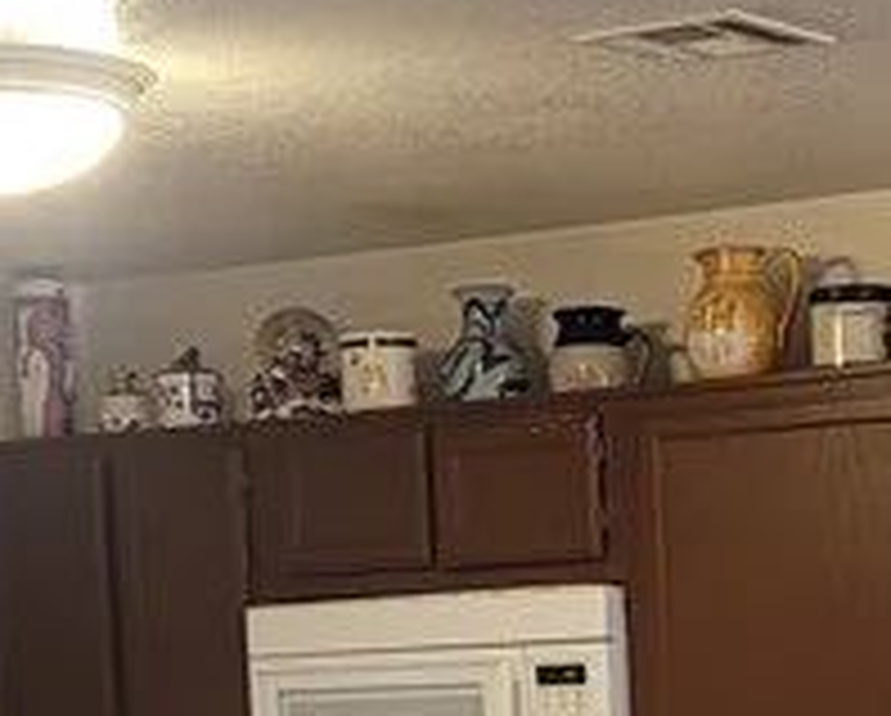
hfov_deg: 14.6
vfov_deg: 11.2
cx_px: 747
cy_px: 1193
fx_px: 3460
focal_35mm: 131
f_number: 1.8
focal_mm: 5.4
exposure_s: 1/40
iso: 200
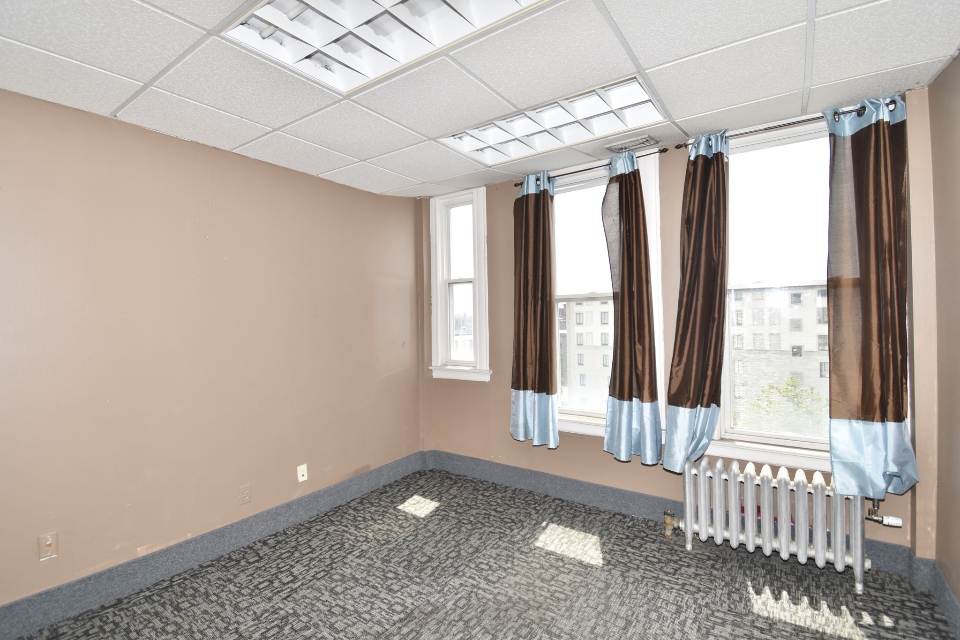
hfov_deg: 100.4
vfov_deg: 77.3
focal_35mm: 15
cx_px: 480
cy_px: 320
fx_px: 400
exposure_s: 1/125
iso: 160
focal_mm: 10
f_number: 5.6
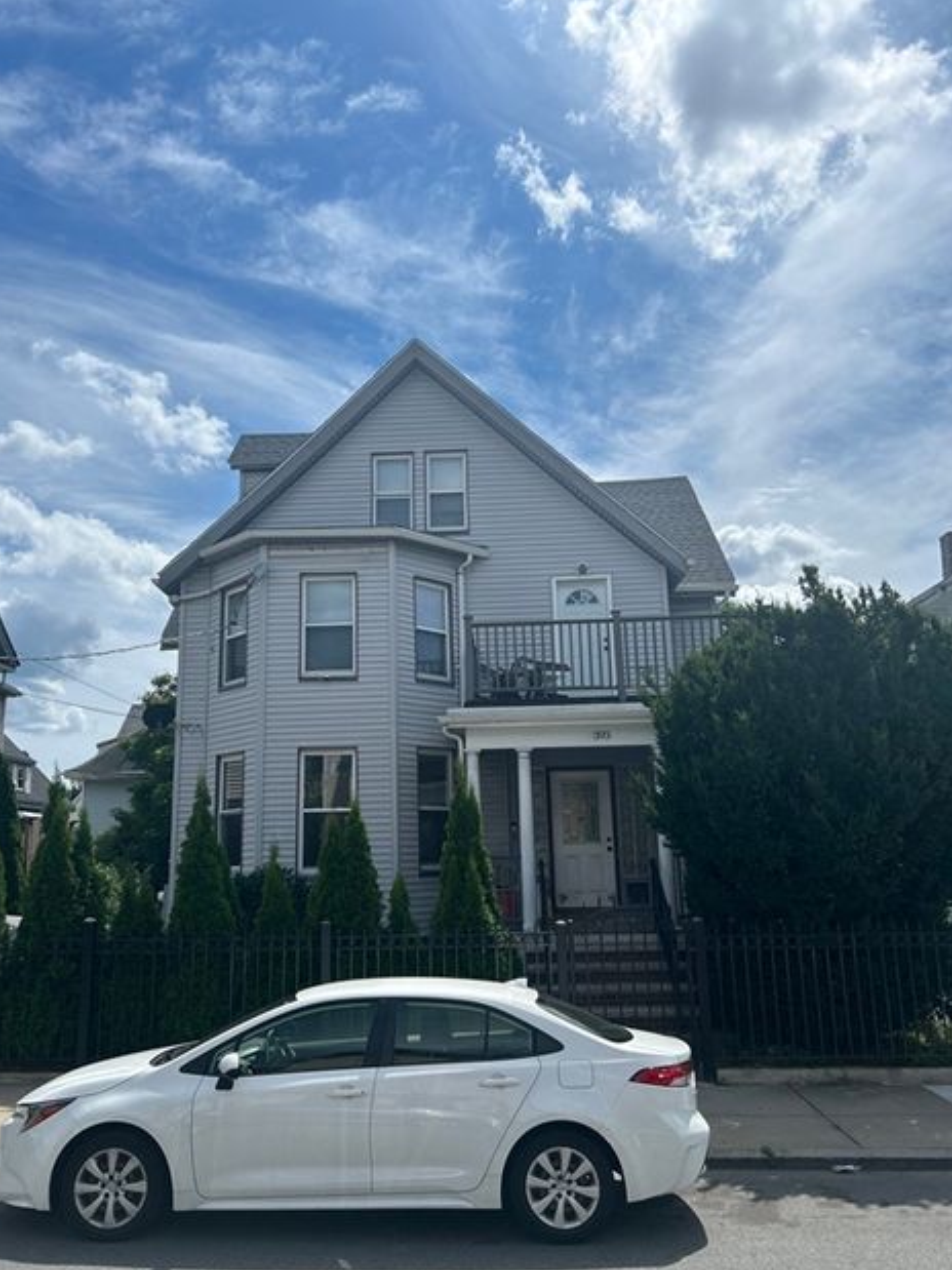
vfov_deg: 63.5
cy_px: 645
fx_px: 1027
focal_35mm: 28
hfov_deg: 49.7
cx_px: 447
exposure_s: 1/10309
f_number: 1.5
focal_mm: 5.7
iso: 50
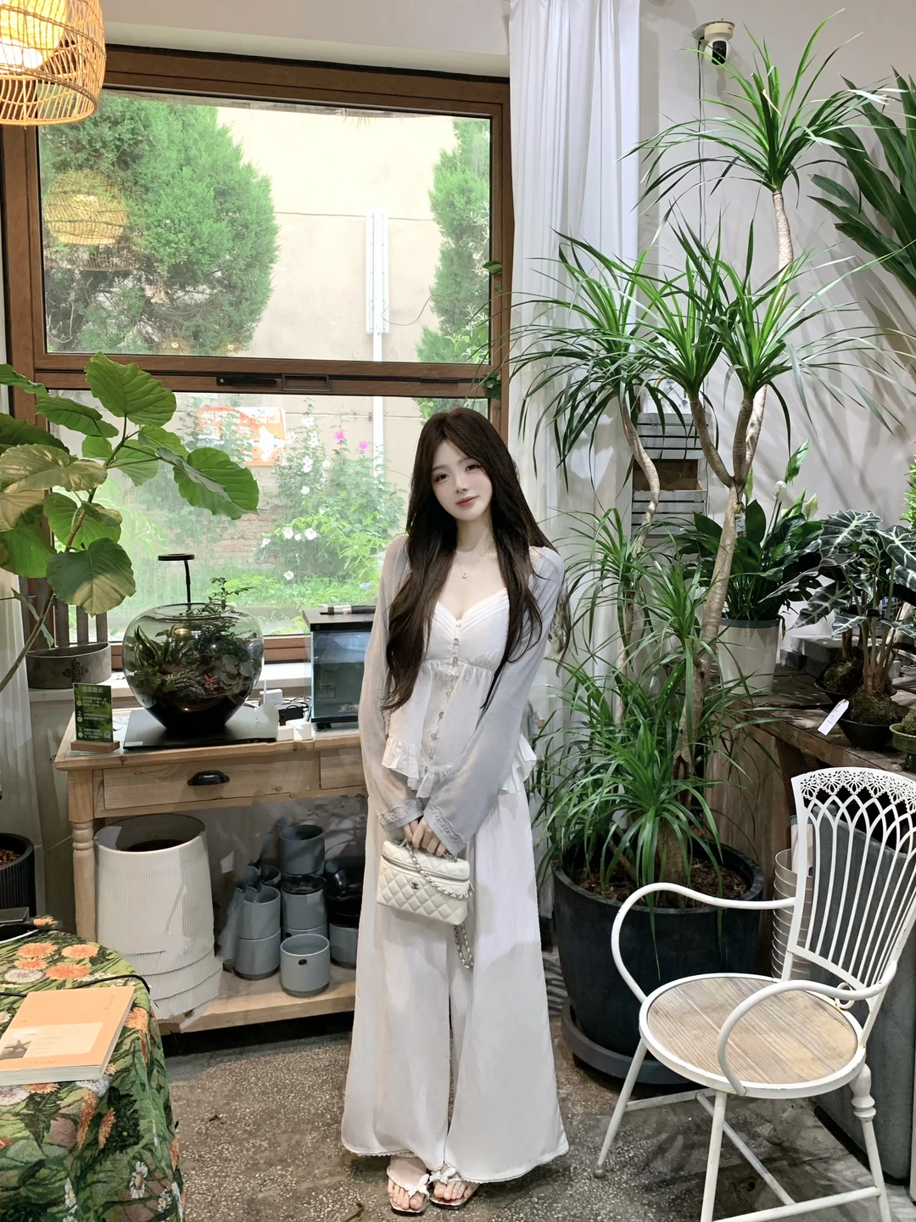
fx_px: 917
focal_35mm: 26
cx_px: 458
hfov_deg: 53.1
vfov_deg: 67.3
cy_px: 611
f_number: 1.8
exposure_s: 1/50
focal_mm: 4.25
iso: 100
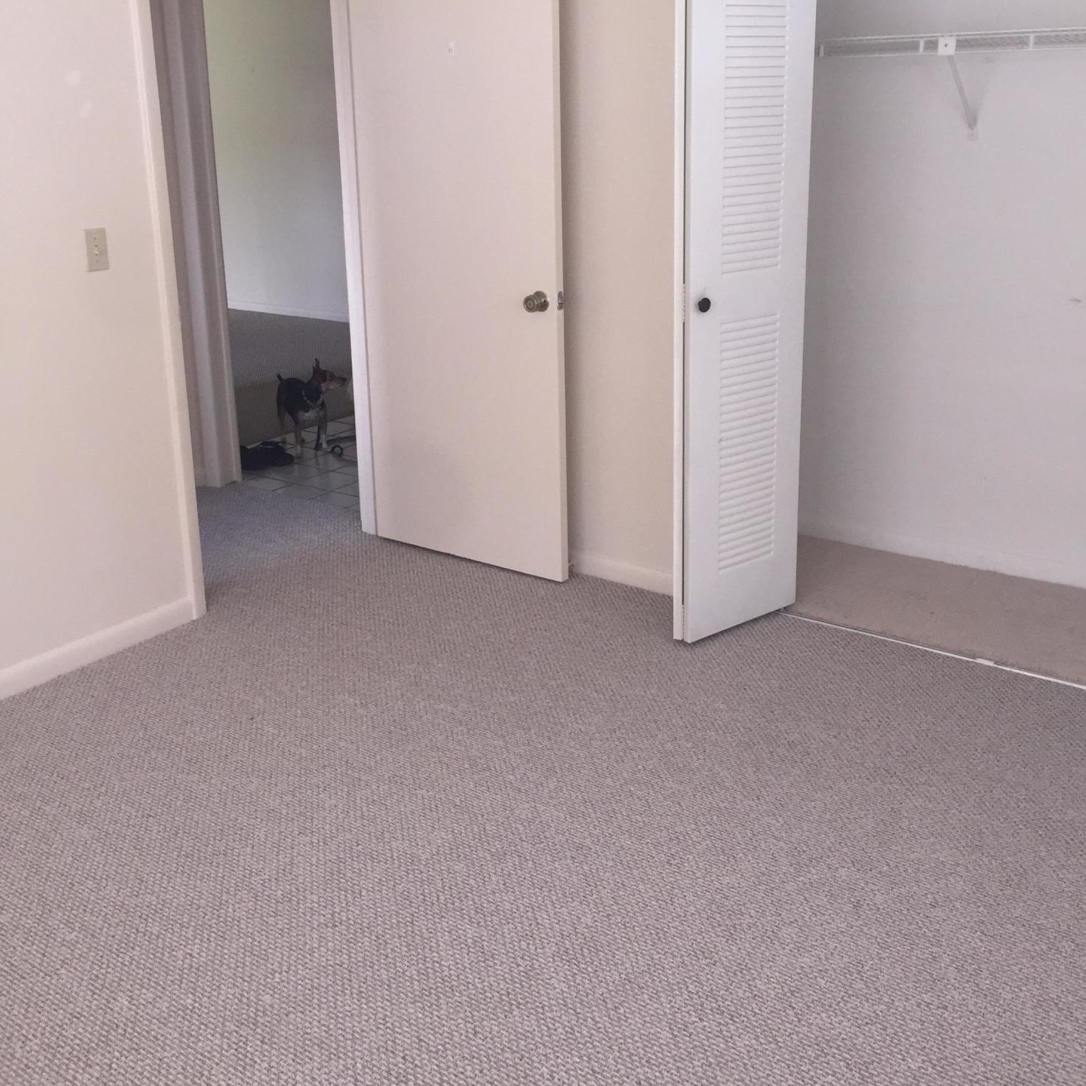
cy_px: 405
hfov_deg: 47.2
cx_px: 554
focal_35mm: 35
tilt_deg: -13.1
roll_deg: +1.4
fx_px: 1242
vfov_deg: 46.8
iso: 80
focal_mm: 4.15
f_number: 2.2
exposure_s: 1/30
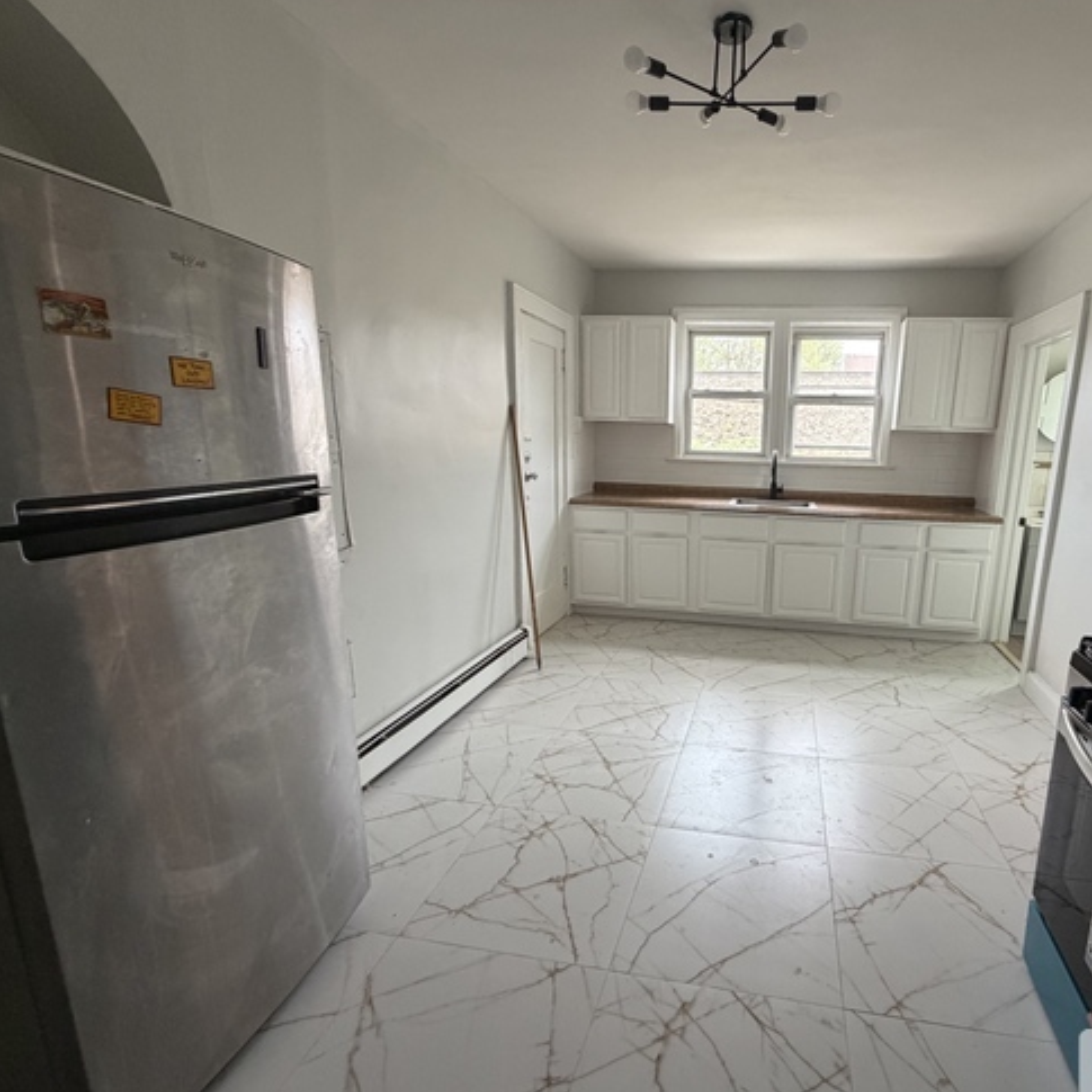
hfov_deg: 82.1
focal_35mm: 17
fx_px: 607
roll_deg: -1.0
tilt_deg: -11.5
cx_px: 692
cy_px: 556
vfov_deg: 84.0
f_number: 2.2
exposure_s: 1/121
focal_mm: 2.22
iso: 250
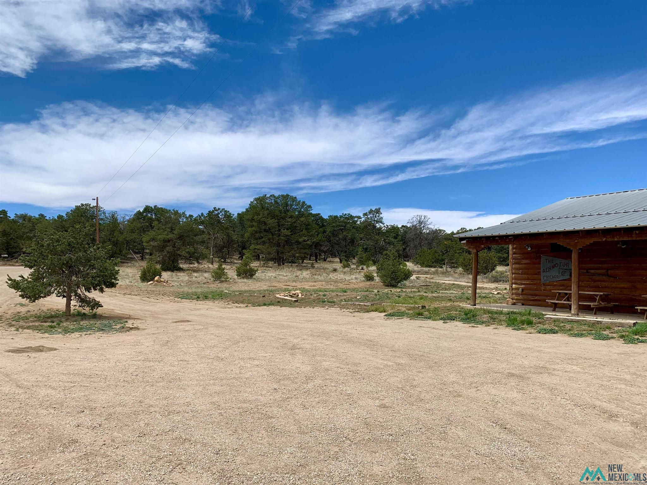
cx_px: 324
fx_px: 486
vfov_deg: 53.1
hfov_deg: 67.3
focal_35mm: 26
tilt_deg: +3.7
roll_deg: -1.4
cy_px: 242
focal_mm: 4.25
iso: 25
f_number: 1.8
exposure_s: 1/2994
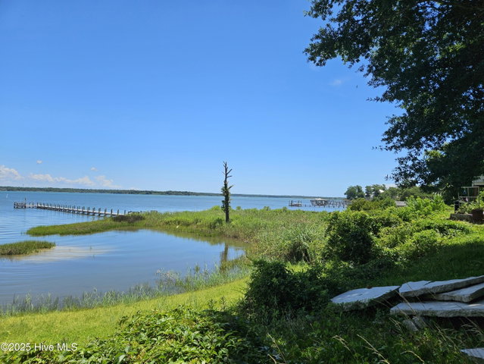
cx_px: 242
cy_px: 182
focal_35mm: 23
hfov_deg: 73.9
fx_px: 322
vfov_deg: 58.9
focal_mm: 5.4
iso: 25
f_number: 1.8
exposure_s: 1/2277
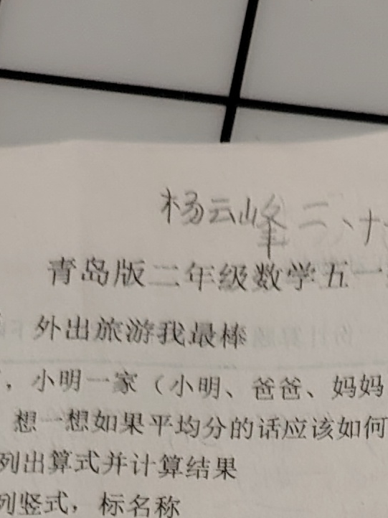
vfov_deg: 12.2
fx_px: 1989
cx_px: 719
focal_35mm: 133
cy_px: 1201
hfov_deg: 10.4
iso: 728
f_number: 1.75
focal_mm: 5.25
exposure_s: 1/50
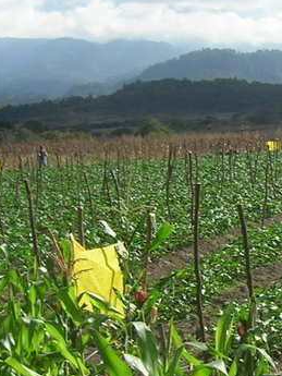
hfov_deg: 13.9
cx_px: 395
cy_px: 252
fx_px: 1096
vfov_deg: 19.4
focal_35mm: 101
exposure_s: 1/396
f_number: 4.9
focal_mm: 5.7
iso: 50
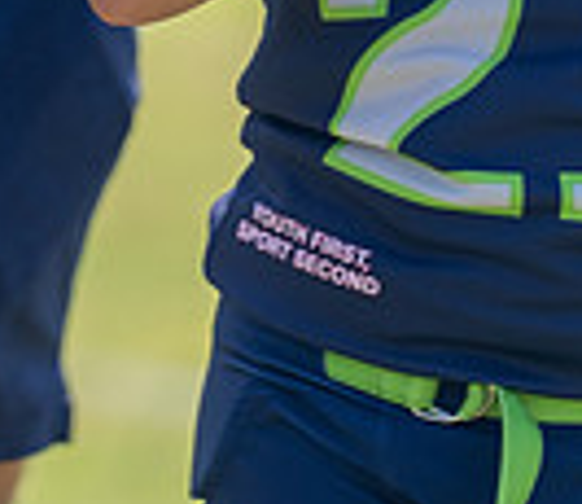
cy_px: -312
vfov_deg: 1.5
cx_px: -663
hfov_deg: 1.7
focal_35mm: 1094
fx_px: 19453
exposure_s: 1/800
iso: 100
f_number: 2.8
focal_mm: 200
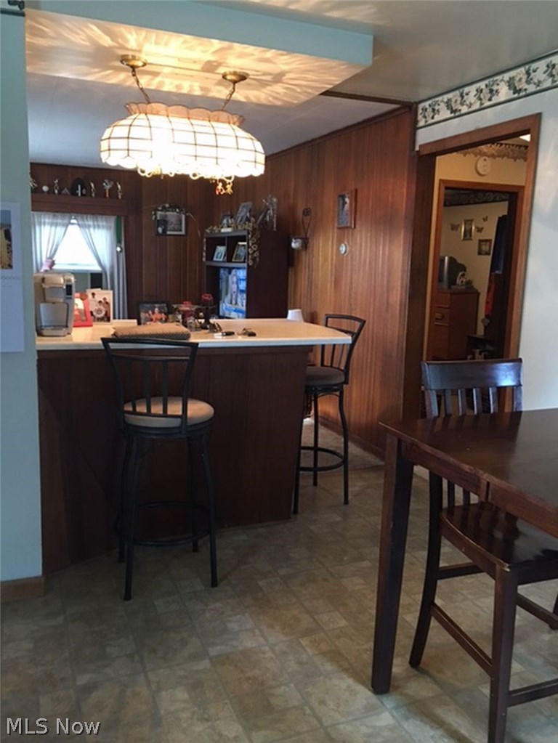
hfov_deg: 48.3
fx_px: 623
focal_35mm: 29
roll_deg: -2.0
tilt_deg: -9.7
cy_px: 372
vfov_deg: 61.6
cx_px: 279
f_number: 2.2
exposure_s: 1/10
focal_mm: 4.15
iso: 80
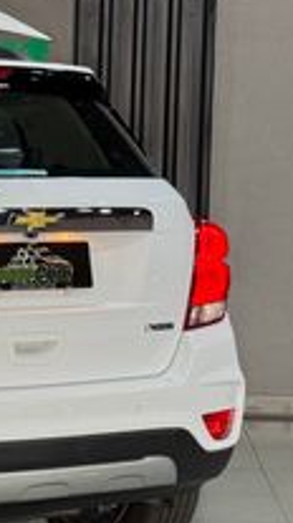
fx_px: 1648
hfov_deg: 9.8
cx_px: -187
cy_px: 349
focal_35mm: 119
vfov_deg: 18.0
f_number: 1.78
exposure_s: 1/60
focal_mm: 6.76
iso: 125
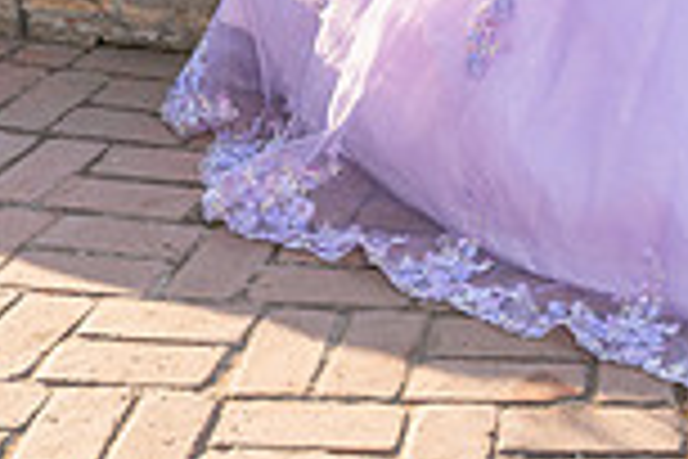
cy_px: -223
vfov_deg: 10.8
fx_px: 2350
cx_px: 796
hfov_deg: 16.1
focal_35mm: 123
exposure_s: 1/200
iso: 200
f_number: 6.3
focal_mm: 32.5
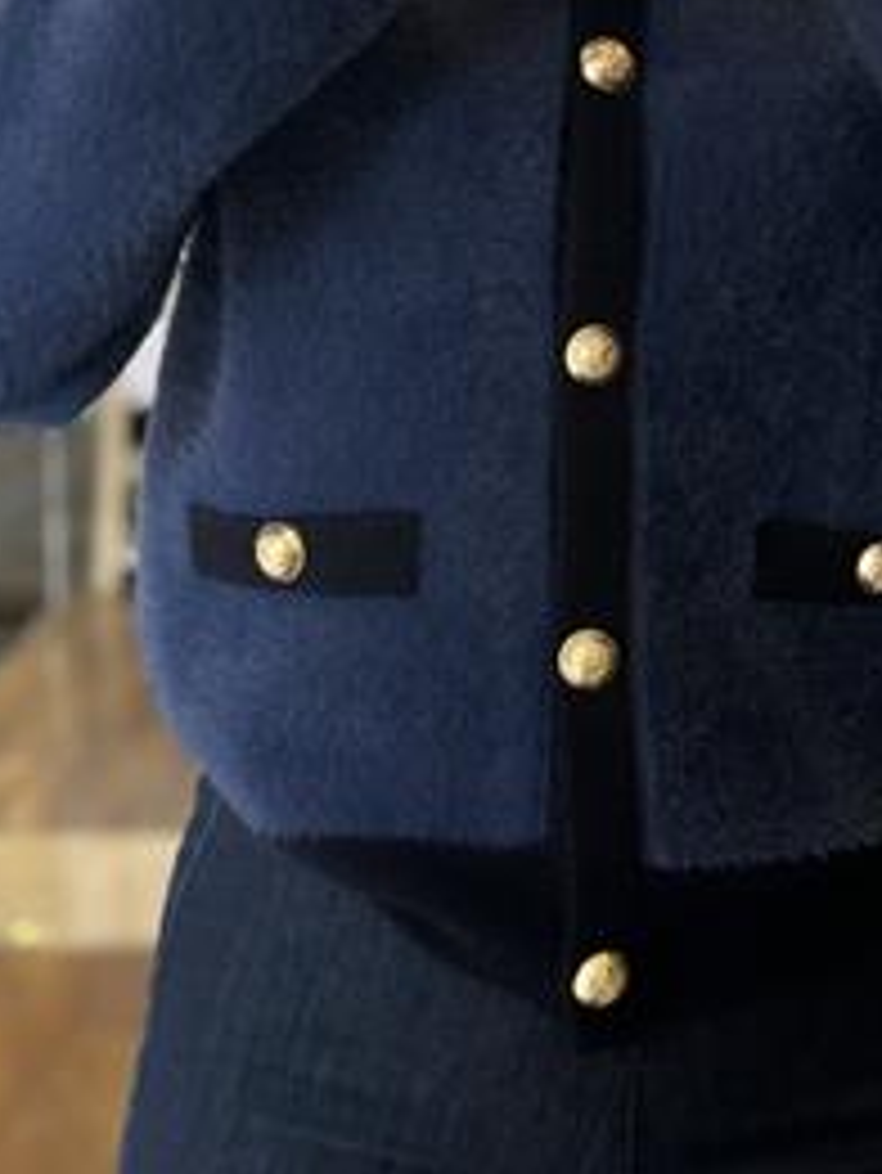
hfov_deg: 19.3
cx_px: 590
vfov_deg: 25.3
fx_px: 2580
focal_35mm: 76
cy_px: 272
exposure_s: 1/88
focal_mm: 6.86
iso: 125
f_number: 1.78
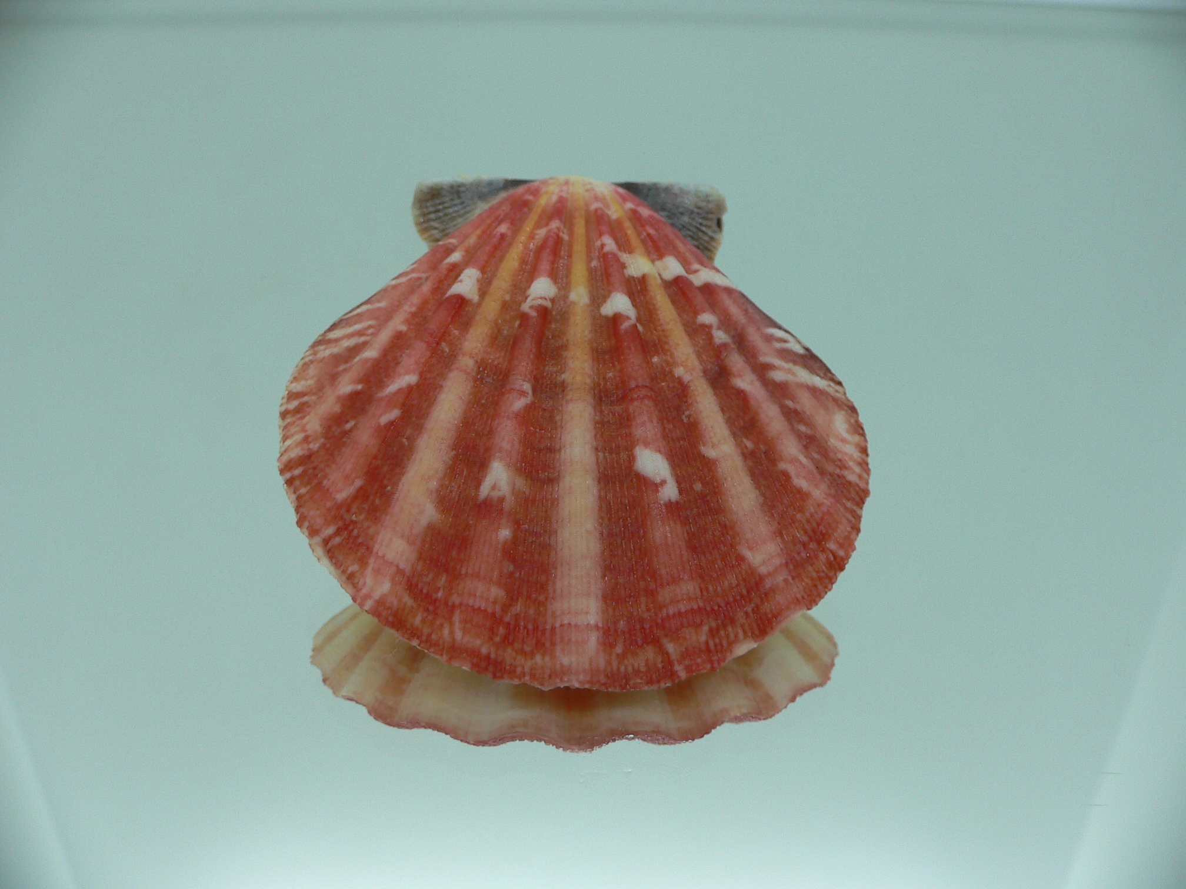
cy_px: 444
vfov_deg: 40.7
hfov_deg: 52.6
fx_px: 1199
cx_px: 593
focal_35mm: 35
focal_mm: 4.6
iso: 80
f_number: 2.8
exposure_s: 1/60
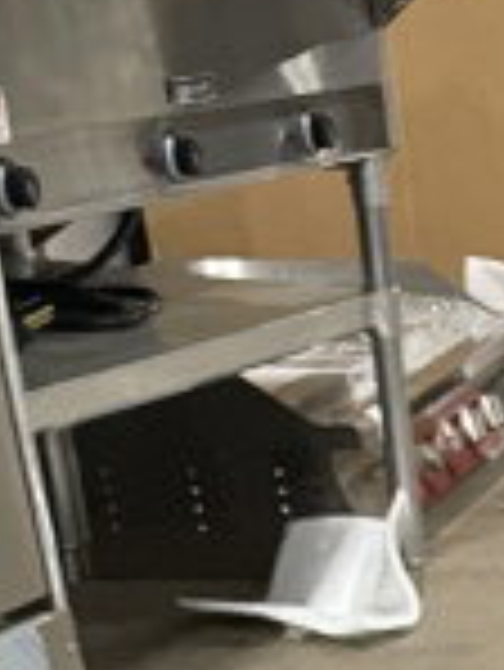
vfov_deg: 12.0
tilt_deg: -27.7
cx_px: 1354
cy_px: 1437
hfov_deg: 9.0
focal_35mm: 142
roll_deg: -0.7
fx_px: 2753
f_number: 1.6
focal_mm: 4.2
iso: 250
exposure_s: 1/60
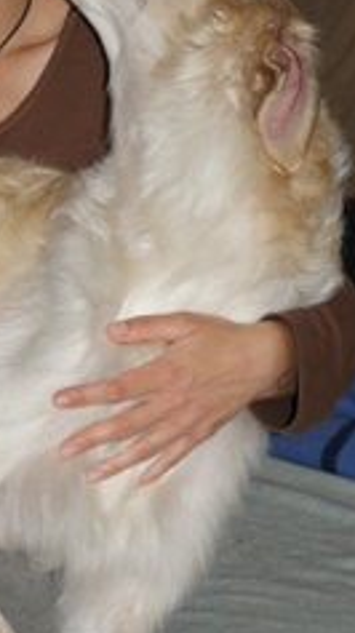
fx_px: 2666
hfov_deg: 7.6
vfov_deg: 13.5
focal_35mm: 159
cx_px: -64
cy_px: 219
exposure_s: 1/80
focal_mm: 50
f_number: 5.6
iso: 400
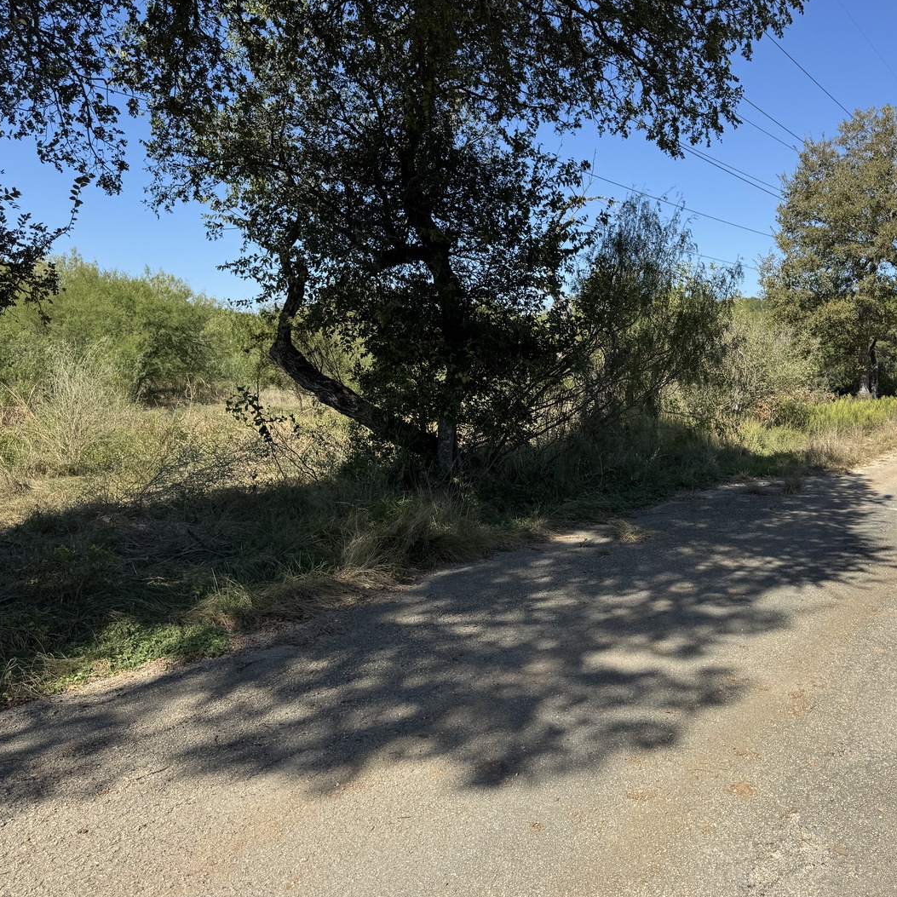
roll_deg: +0.5
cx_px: 559
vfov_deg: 55.6
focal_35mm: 29
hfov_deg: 55.0
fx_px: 850
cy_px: 450
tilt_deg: -2.8
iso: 80
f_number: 1.78
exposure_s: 1/2833
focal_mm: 6.76
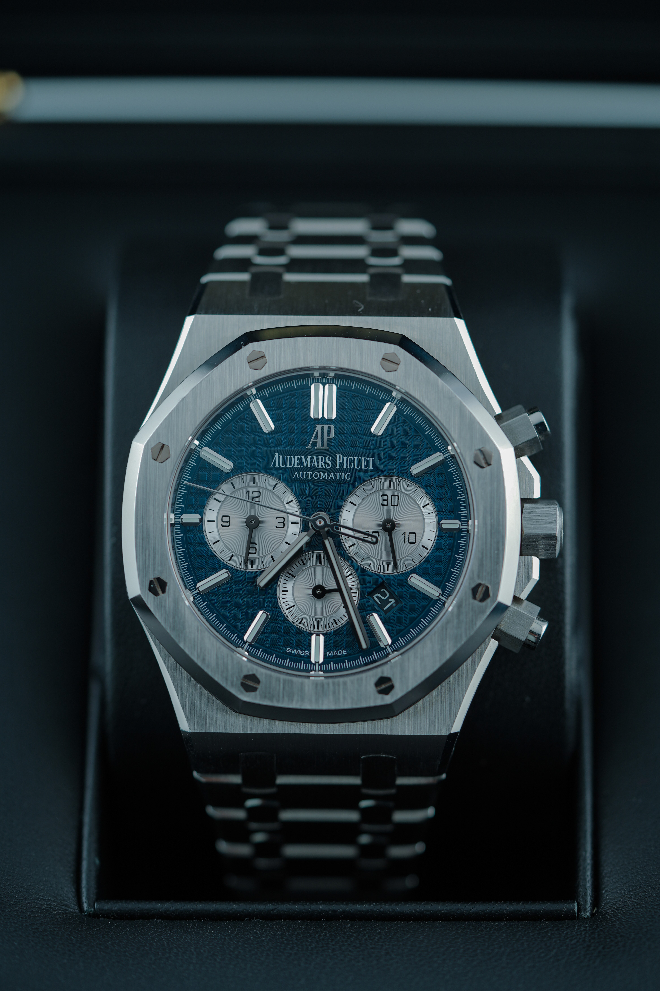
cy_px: 496
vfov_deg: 22.6
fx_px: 2475
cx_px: 330
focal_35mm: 90
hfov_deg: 15.2
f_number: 3.5
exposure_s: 1/100
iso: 50
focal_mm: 90
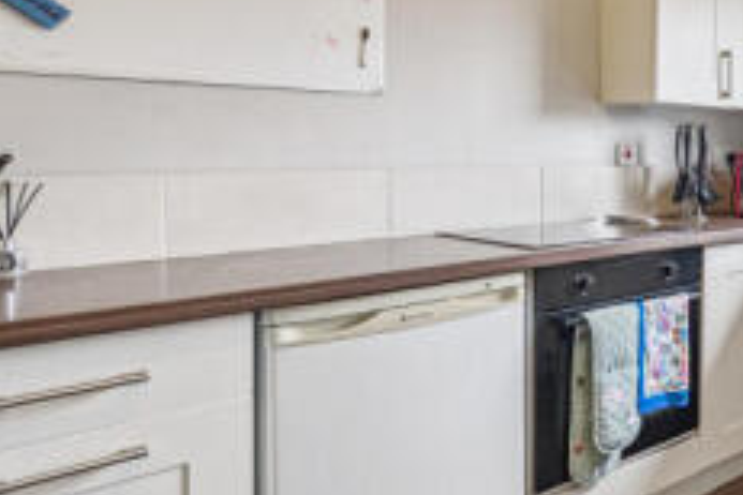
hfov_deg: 44.5
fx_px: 702
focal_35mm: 34
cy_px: 149
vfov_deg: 38.3
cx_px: 791
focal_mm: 12
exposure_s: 1/30
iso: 125
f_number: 5.6
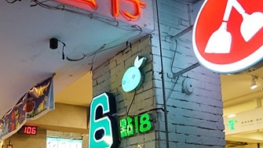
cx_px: 37
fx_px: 279
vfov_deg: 27.5
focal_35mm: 40
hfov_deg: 46.5
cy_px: 159
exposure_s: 1/50
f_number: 5.6
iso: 1250
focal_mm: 16
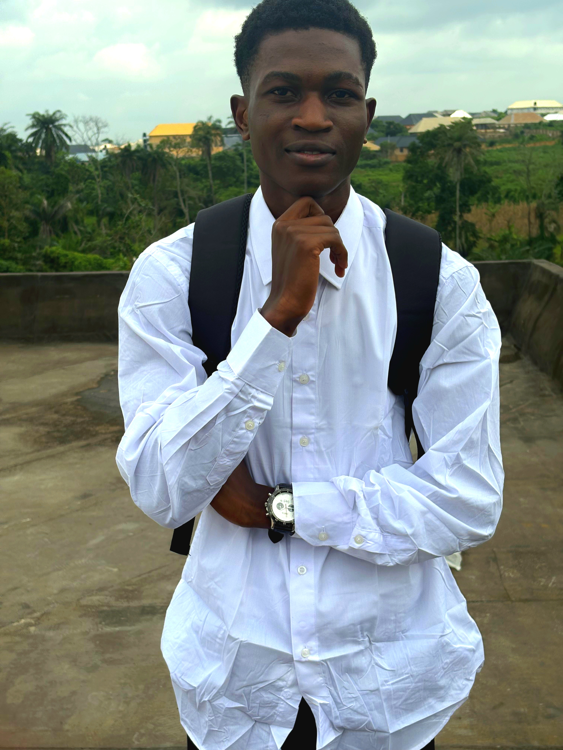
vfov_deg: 36.8
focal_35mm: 52
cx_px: 282
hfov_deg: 28.0
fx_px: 1128
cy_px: 375
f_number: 1.6
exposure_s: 1/5000
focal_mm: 5.96
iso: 40
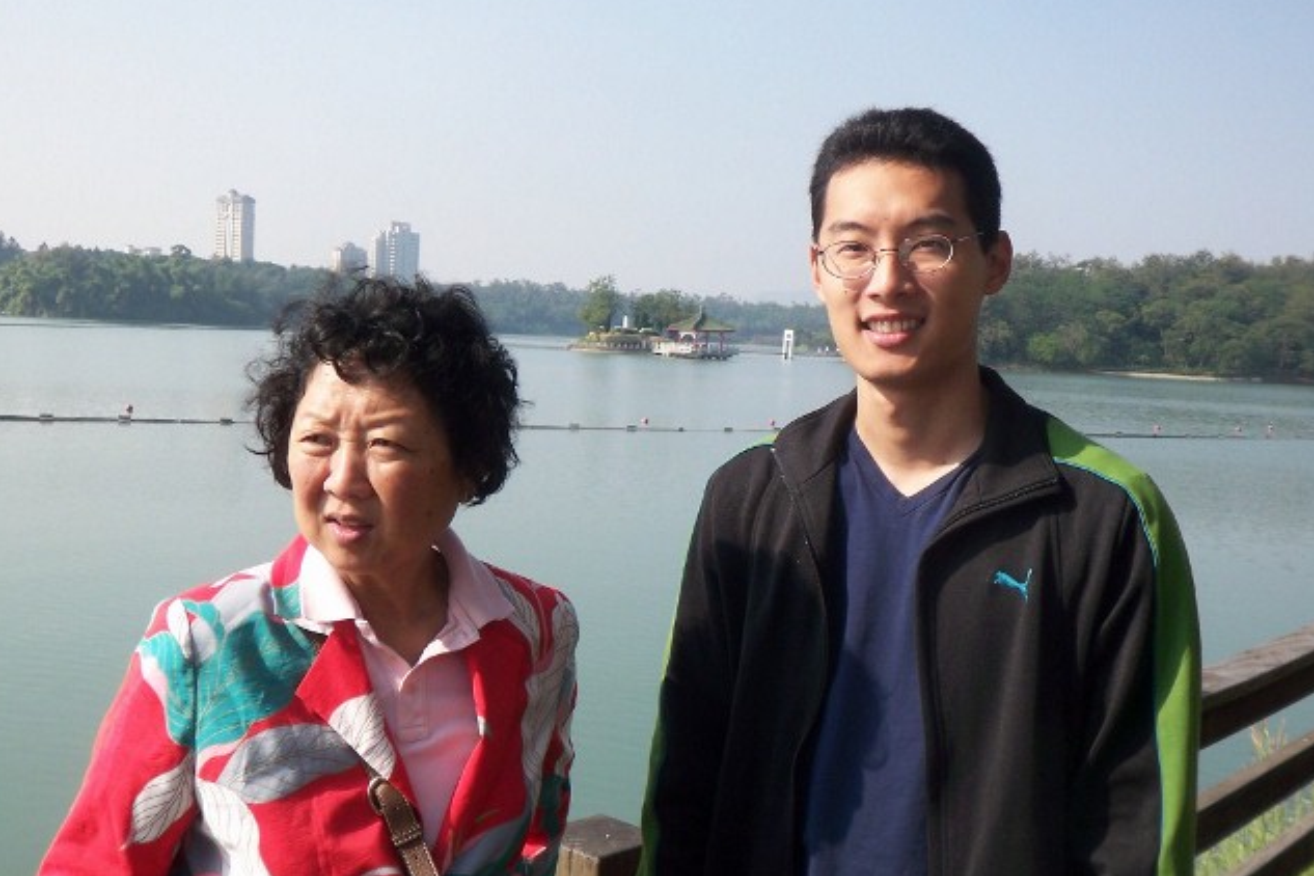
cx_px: 654
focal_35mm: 41
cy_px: 450
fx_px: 1496
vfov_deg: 32.6
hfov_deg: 47.4
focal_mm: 6.4
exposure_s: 1/320
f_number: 3.9
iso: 50
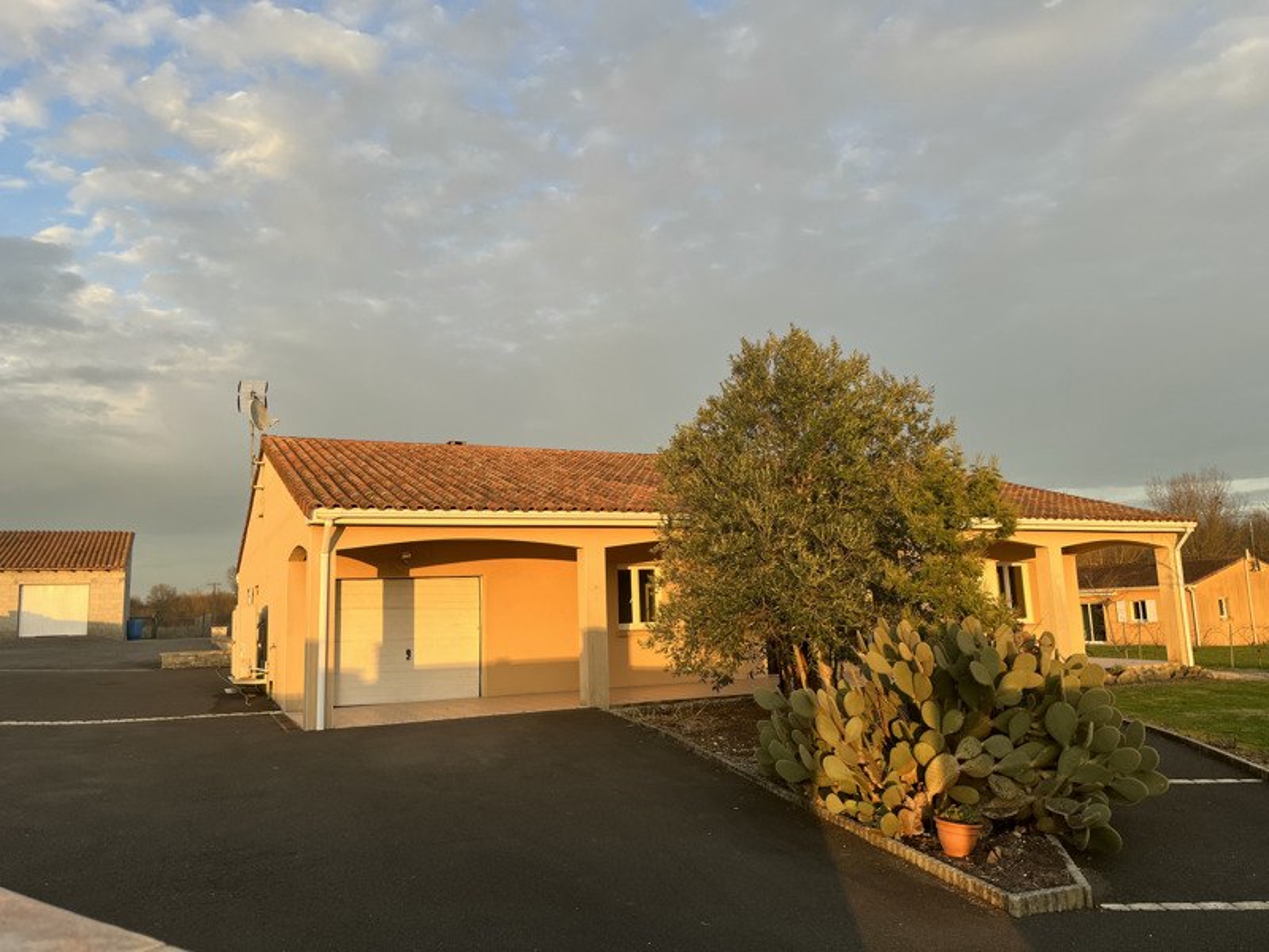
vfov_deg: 53.1
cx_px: 634
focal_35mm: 26
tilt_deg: +8.7
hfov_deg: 67.3
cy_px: 476
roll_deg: +2.0
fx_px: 953
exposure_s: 1/524
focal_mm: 5.1
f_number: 1.6
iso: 50
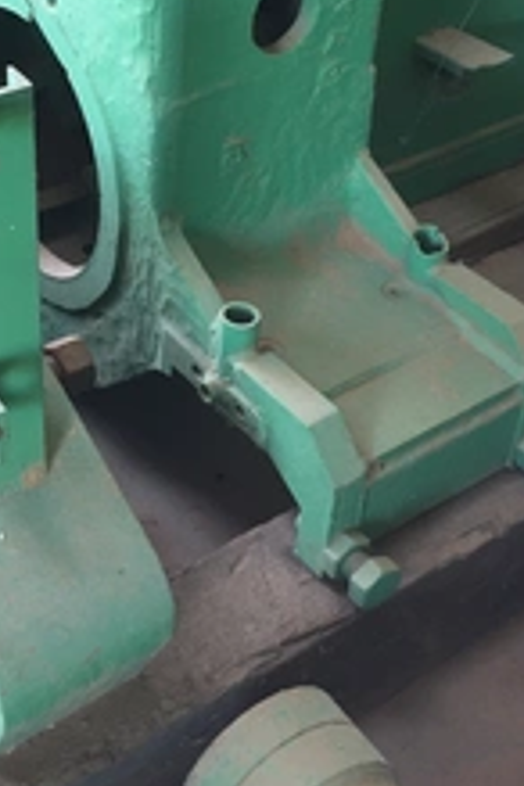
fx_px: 1201
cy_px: 230
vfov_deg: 35.7
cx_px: 79
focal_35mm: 55
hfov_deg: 24.1
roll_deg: +2.4
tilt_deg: -33.7
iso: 40
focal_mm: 4.15
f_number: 2.2
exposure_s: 1/30
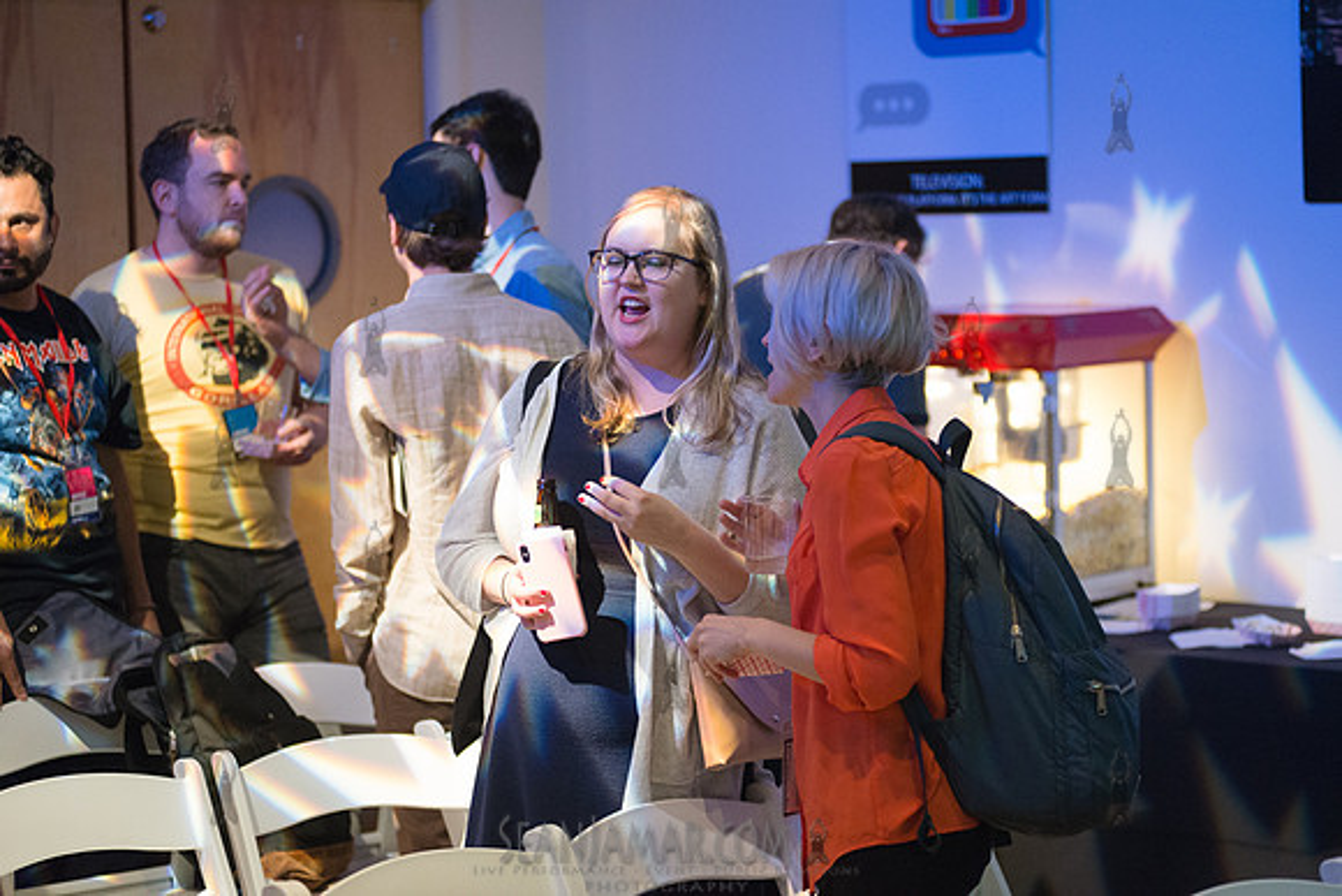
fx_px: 2983
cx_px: 671
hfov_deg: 25.4
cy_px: 448
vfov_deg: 17.1
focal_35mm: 80
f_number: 2.8
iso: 4000
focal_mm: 80
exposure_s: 1/200
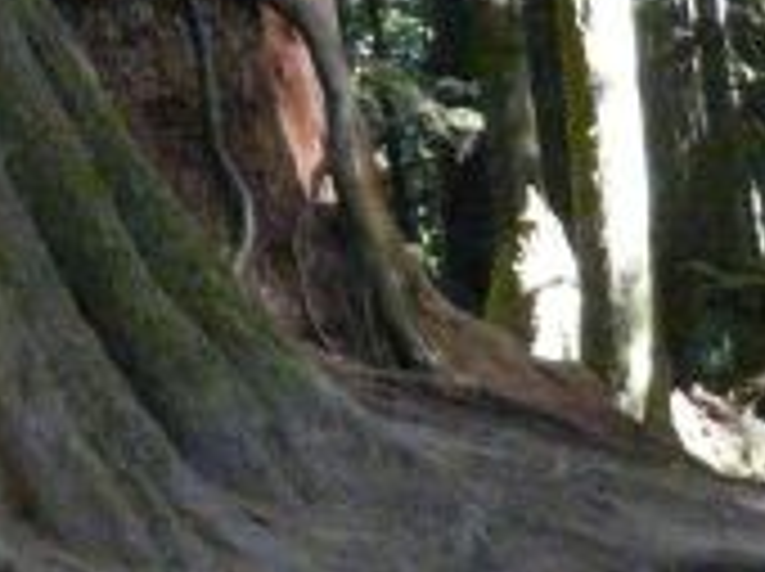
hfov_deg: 13.3
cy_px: -595
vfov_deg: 10.3
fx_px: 2913
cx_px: -662
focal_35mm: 132
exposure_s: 1/100
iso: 800
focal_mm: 4.6
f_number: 2.8
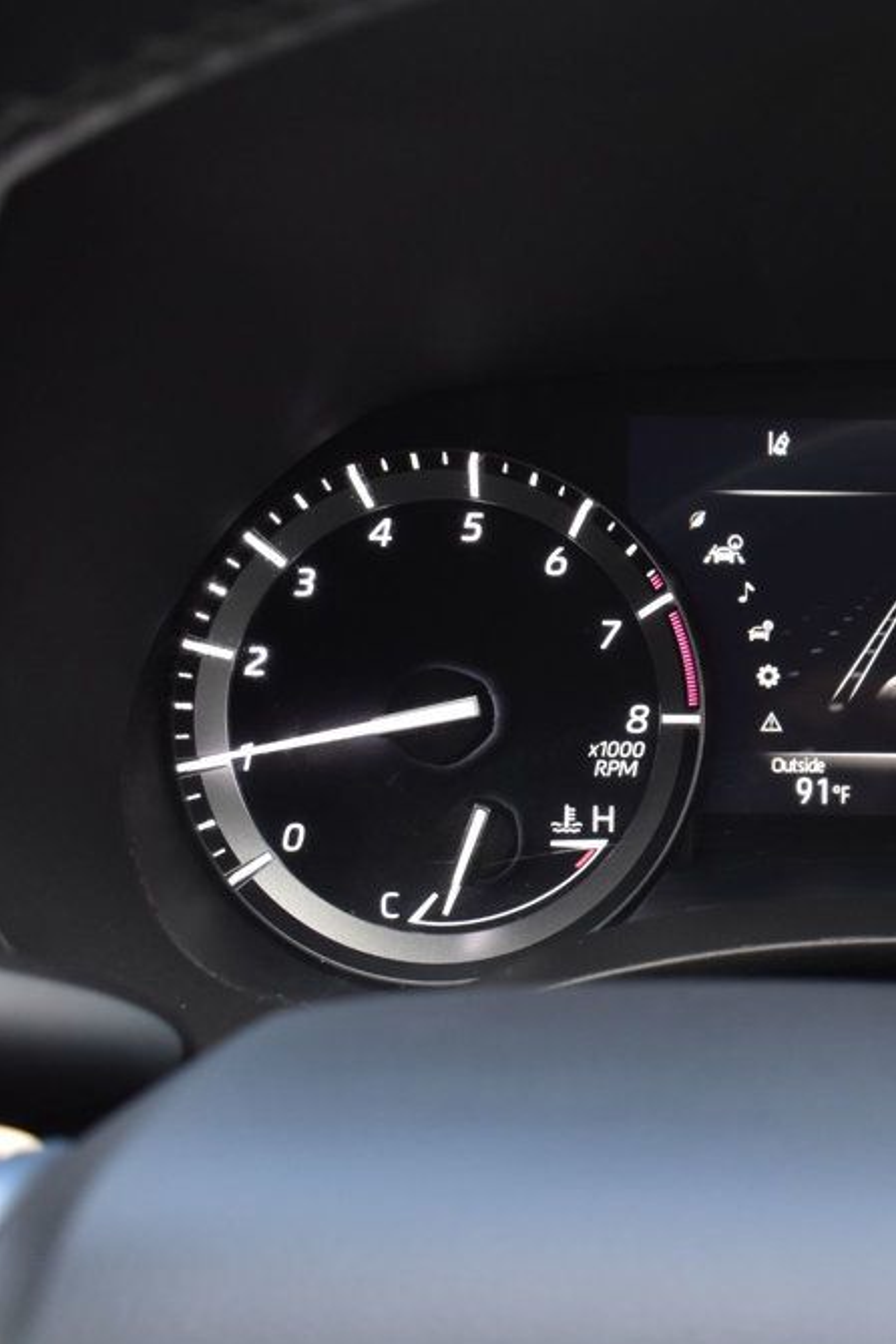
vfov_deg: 37.7
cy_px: 669
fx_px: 1970
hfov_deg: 23.9
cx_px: 994
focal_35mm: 53
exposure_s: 1/15
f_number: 6.3
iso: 1100
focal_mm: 23
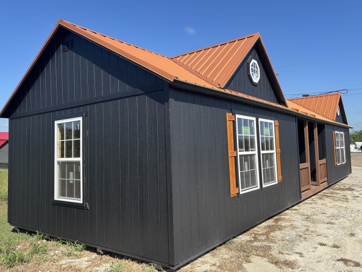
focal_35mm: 28
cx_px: 190
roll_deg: +1.4
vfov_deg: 49.8
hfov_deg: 63.4
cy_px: 128
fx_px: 293
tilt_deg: +2.6
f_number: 1.6
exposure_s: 1/2105
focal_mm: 5.96
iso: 50
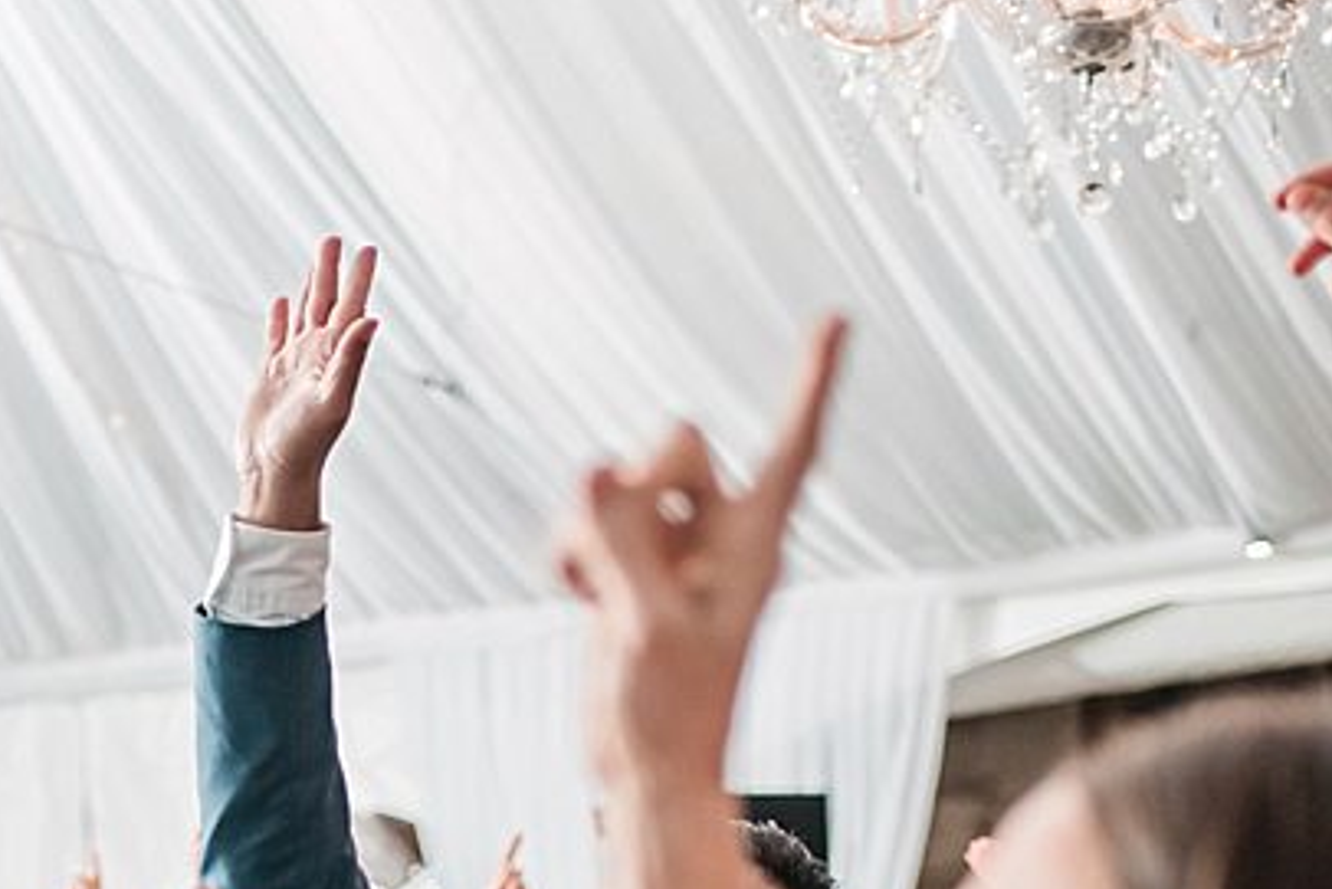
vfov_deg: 16.3
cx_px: 413
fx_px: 2998
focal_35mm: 81
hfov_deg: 24.9
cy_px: 1012
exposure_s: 1/160
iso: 400
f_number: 1.8
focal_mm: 35
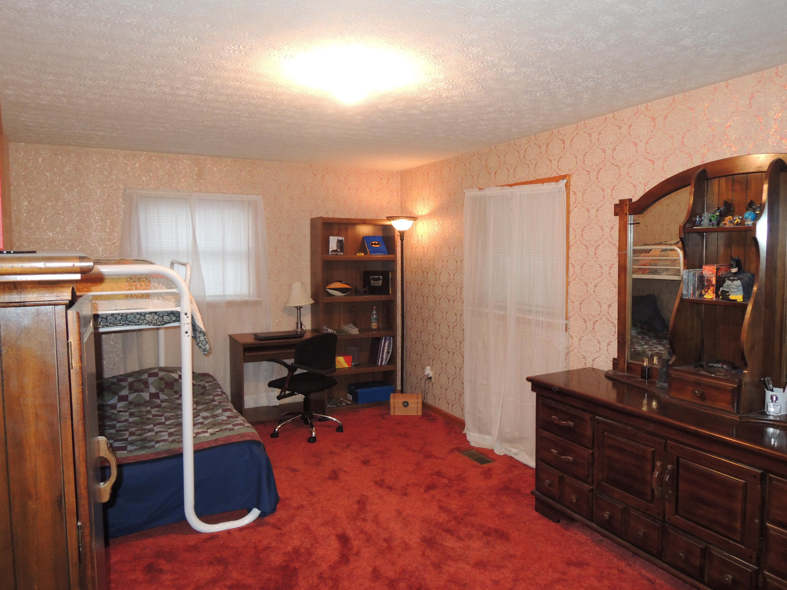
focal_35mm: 24
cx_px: 394
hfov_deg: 71.6
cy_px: 295
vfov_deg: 56.8
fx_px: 546
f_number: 2.8
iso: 400
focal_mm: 4.3
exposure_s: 1/30
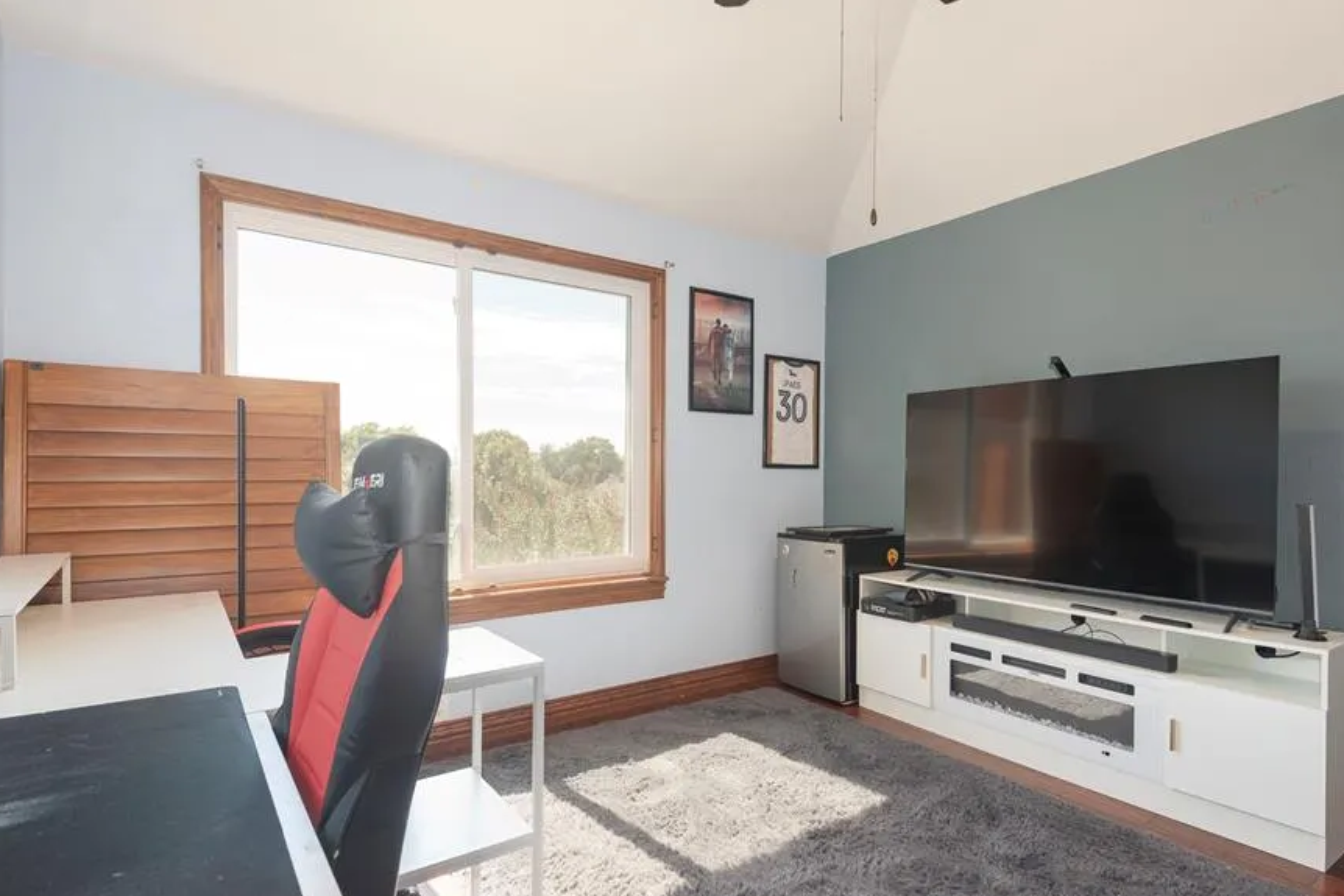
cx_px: 714
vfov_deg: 64.5
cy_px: 479
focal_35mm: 19
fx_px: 709
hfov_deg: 86.8
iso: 100
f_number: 7.1
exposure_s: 1/5
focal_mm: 16
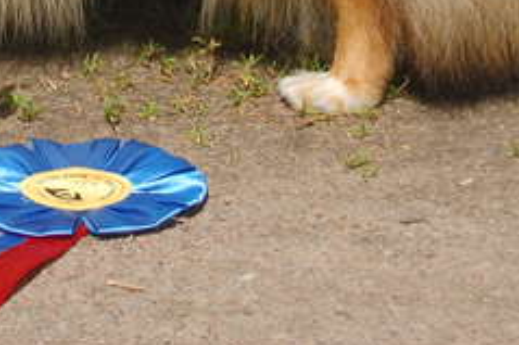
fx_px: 3986
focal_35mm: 277
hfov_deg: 7.4
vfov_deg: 4.9
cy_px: -213
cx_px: -35
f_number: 7.1
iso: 200
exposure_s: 1/400
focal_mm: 55
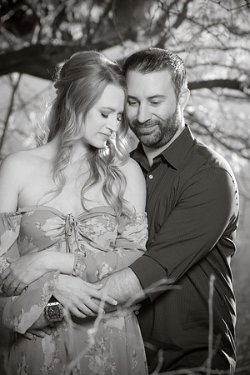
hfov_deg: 13.0
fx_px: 1094
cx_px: 125
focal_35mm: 105
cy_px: 188
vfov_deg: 19.5
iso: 100
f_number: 5
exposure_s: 1/250
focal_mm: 105
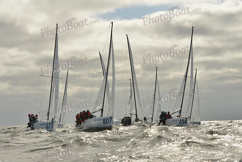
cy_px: 81
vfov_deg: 18.2
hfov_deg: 27.0
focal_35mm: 75
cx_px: 121
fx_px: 504
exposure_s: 1/2000
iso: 400
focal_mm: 75
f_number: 11
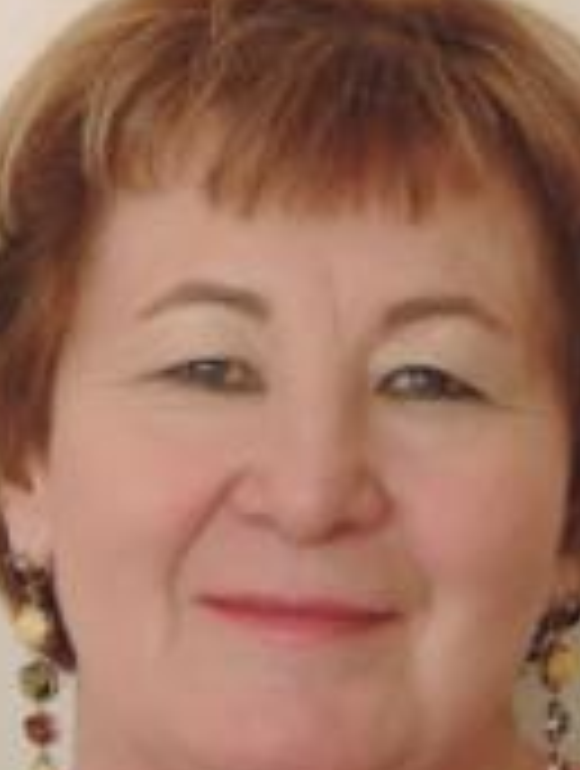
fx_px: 4073
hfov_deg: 8.1
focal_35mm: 183
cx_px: 261
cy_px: 549
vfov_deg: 10.8
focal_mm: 12.4
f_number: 3.9
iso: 180
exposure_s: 1/60
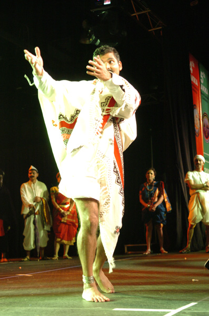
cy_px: 158
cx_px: 104
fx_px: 525
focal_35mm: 60
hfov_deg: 22.5
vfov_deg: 33.5
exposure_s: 1/100
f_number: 2.8
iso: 800
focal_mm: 40
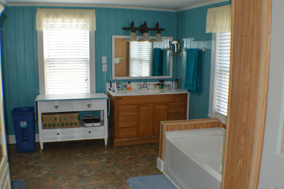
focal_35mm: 42
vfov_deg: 31.8
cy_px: 94
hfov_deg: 46.4
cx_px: 142
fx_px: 331
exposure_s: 1/60
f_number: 4.5
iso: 560
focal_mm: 28
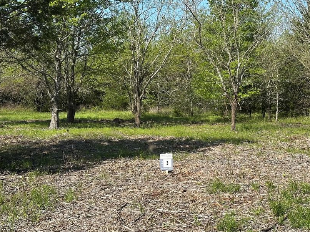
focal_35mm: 61
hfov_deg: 31.6
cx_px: 187
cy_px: 100
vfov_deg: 24.0
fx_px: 546
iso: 64
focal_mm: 6.86
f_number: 1.78
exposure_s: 1/2976
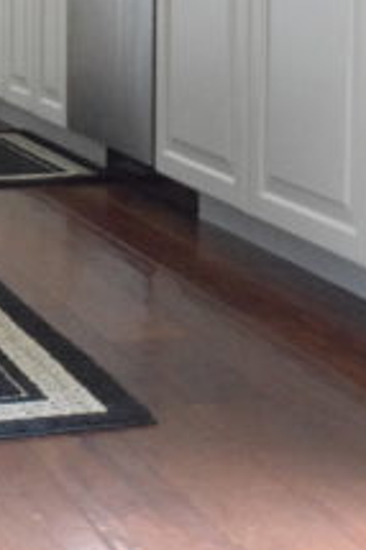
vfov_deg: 18.8
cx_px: 51
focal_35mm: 108
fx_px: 1652
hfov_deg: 12.6
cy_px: 134
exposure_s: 1/10
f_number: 22
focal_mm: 31
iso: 12800
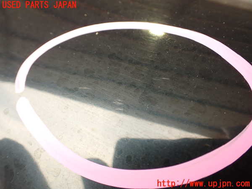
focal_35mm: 32
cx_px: 126
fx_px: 233
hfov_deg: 56.8
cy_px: 94
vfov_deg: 44.2
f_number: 2.4
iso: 100
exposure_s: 1/60
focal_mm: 5.79
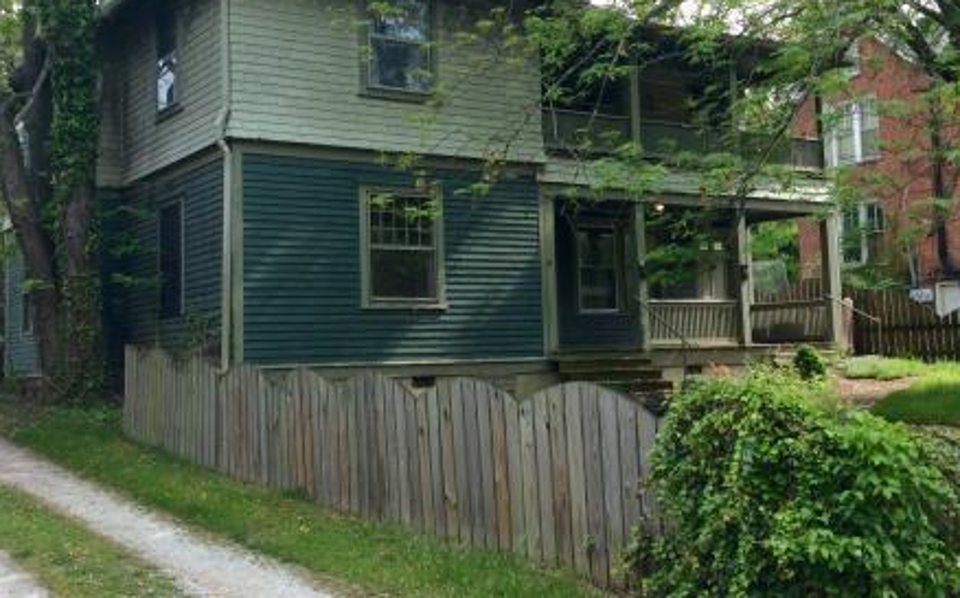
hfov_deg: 44.4
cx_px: 493
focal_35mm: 45
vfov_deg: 28.5
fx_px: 1176
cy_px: 241
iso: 32
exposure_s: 1/465
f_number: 2.4
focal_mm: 3.3
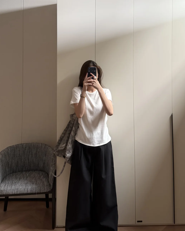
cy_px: 127
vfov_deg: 65.9
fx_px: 178
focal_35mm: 26
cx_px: 94
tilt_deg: -2.1
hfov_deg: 54.9
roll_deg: -0.7
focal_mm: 6.76
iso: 200
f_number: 1.78
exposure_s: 1/111
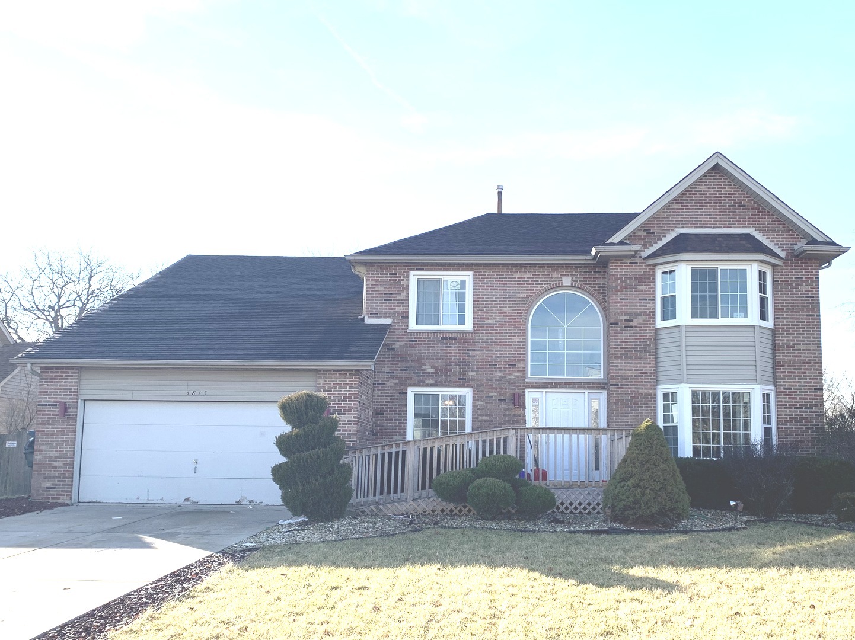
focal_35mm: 26
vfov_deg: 53.0
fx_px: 642
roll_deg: -1.4
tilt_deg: +5.4
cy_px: 320
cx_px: 428
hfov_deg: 67.3
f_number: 1.8
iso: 25
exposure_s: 1/1779
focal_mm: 4.25
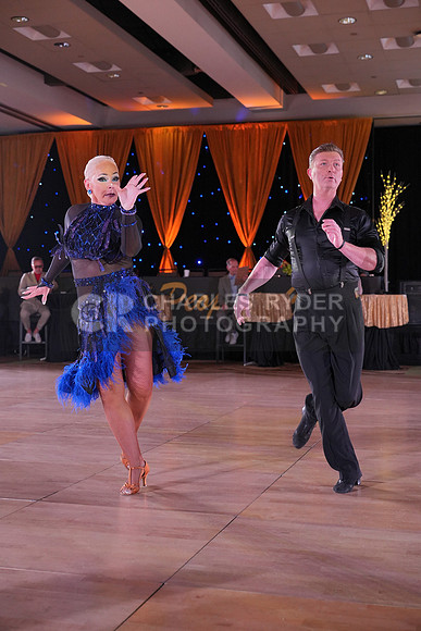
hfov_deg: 27.0
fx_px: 876
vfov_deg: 39.6
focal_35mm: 50
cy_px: 316
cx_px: 210
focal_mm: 50
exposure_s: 1/400
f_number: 4
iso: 2000
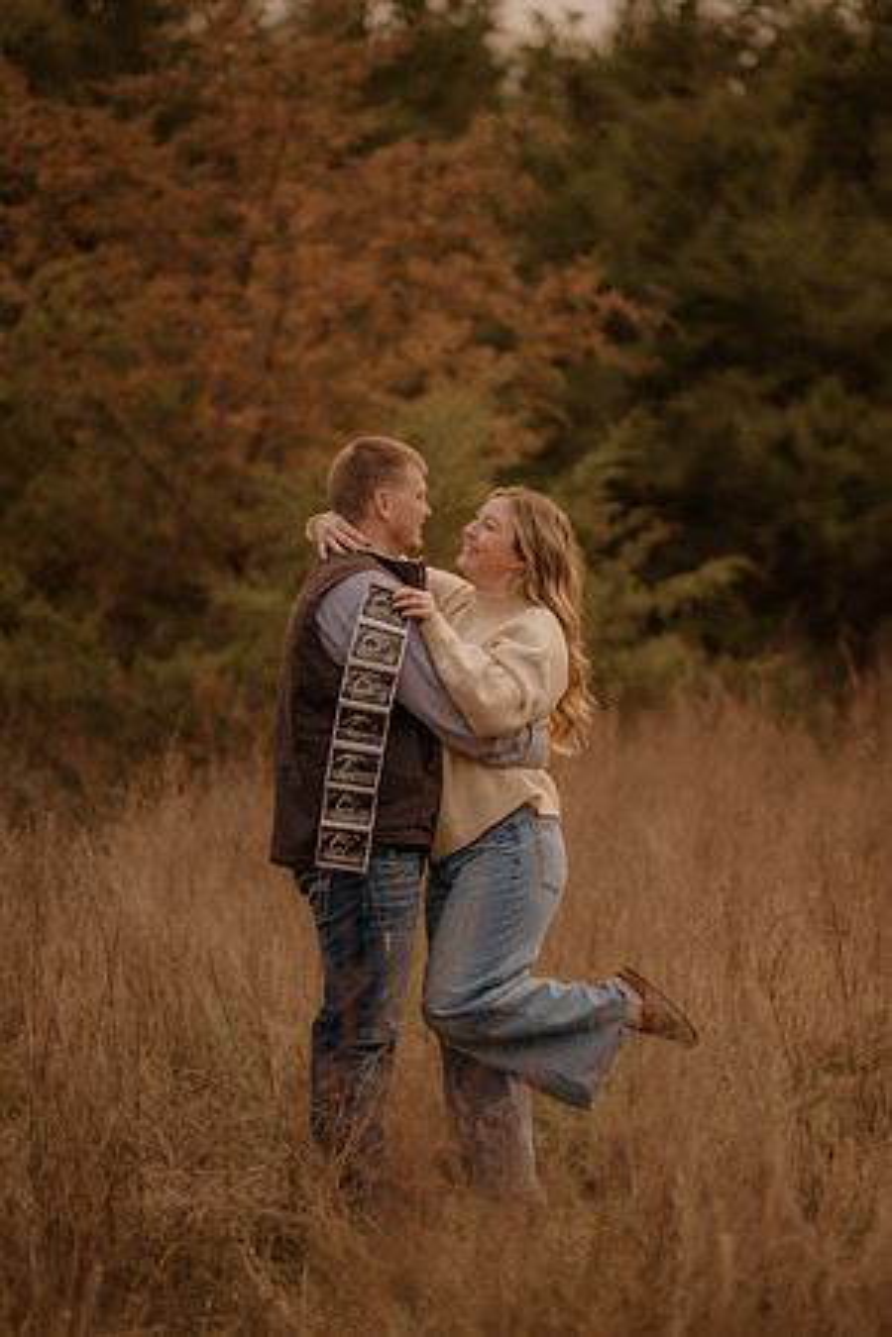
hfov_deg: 16.1
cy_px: 668
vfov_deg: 23.9
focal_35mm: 85
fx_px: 3159
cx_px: 446
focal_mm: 85
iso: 320
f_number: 1.4
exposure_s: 1/1250
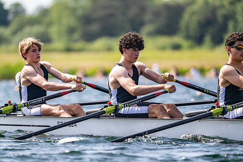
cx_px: 122
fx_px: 2701
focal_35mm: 400
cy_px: 81
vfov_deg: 3.4
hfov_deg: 5.2
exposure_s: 1/2500
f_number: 4.5
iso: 360
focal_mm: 400
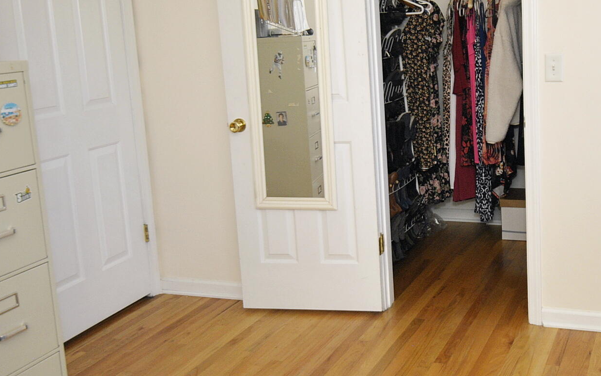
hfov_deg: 44.8
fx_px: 704
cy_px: 135
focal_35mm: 43
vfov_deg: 29.7
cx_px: 447
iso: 400
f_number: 4.5
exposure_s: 1/160
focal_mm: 18
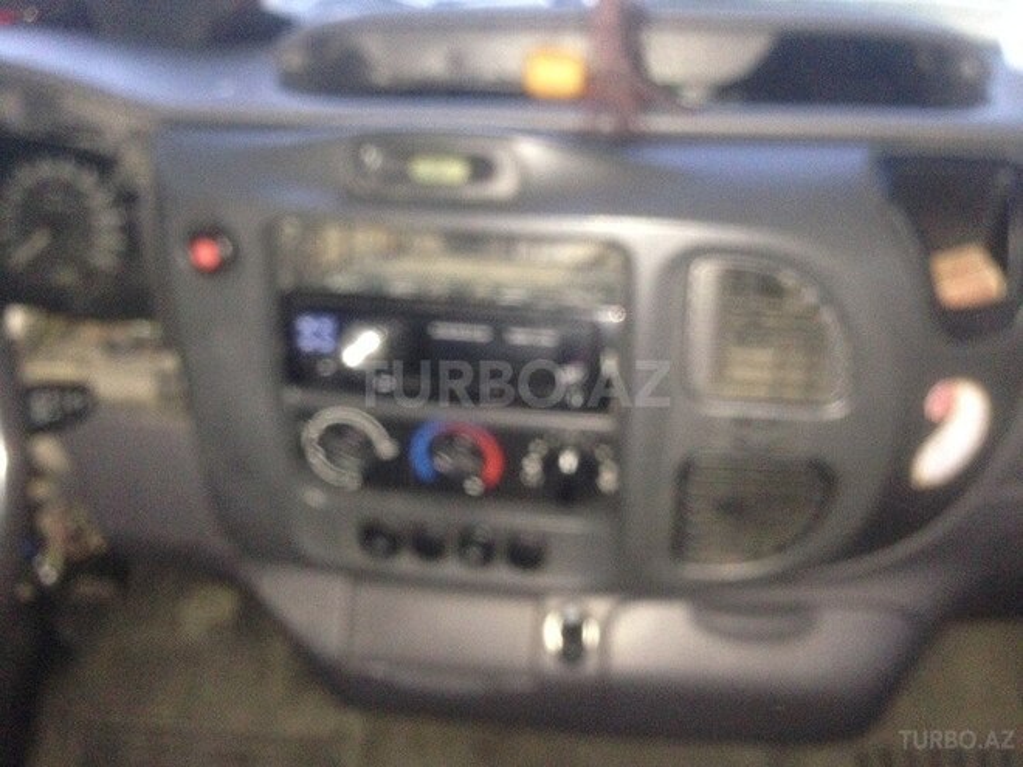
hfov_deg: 55.4
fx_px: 975
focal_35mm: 33
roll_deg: +2.9
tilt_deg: -34.0
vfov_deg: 42.9
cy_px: 384
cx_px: 512
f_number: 2.4
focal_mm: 4.12
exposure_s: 1/16
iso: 400
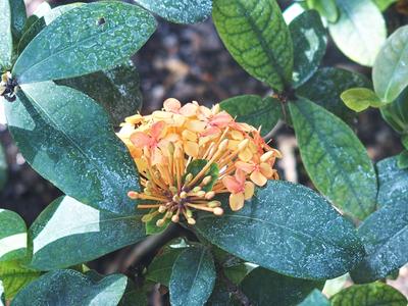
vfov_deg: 6.8
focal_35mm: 220
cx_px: 204
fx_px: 2593
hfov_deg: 9.0
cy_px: 153
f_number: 2.8
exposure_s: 1/200
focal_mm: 46.7
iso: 250
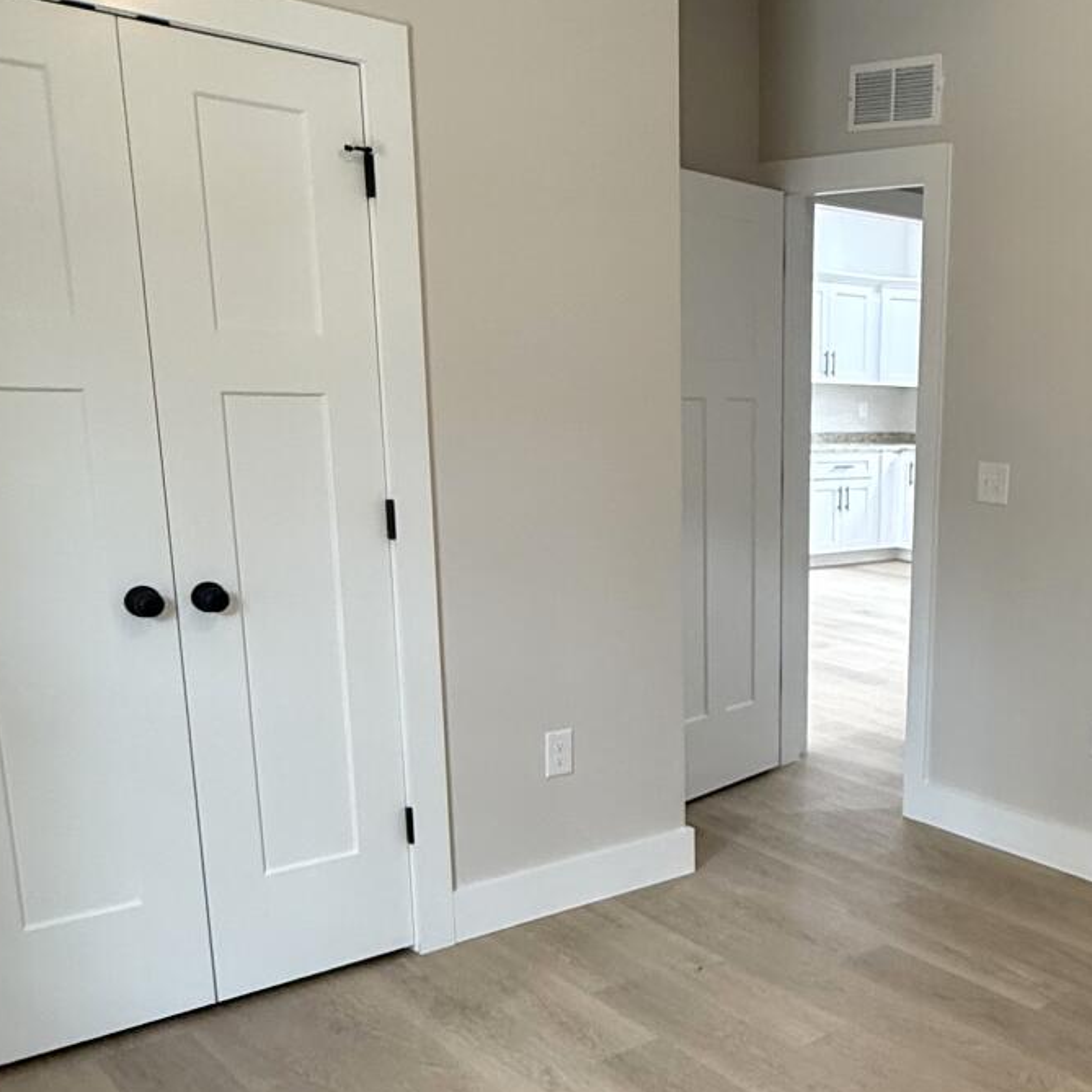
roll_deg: -2.8
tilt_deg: -13.6
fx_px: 1321
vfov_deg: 44.4
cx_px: 965
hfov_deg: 41.7
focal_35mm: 37
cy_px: 708
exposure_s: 1/60
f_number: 2.2
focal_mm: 2.22
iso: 200
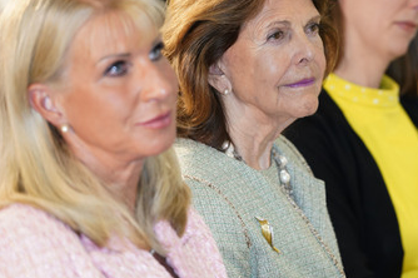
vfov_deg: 5.5
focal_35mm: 251
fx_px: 2911
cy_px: 104
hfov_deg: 8.2
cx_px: 277
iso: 1600
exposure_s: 1/250
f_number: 4
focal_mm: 186
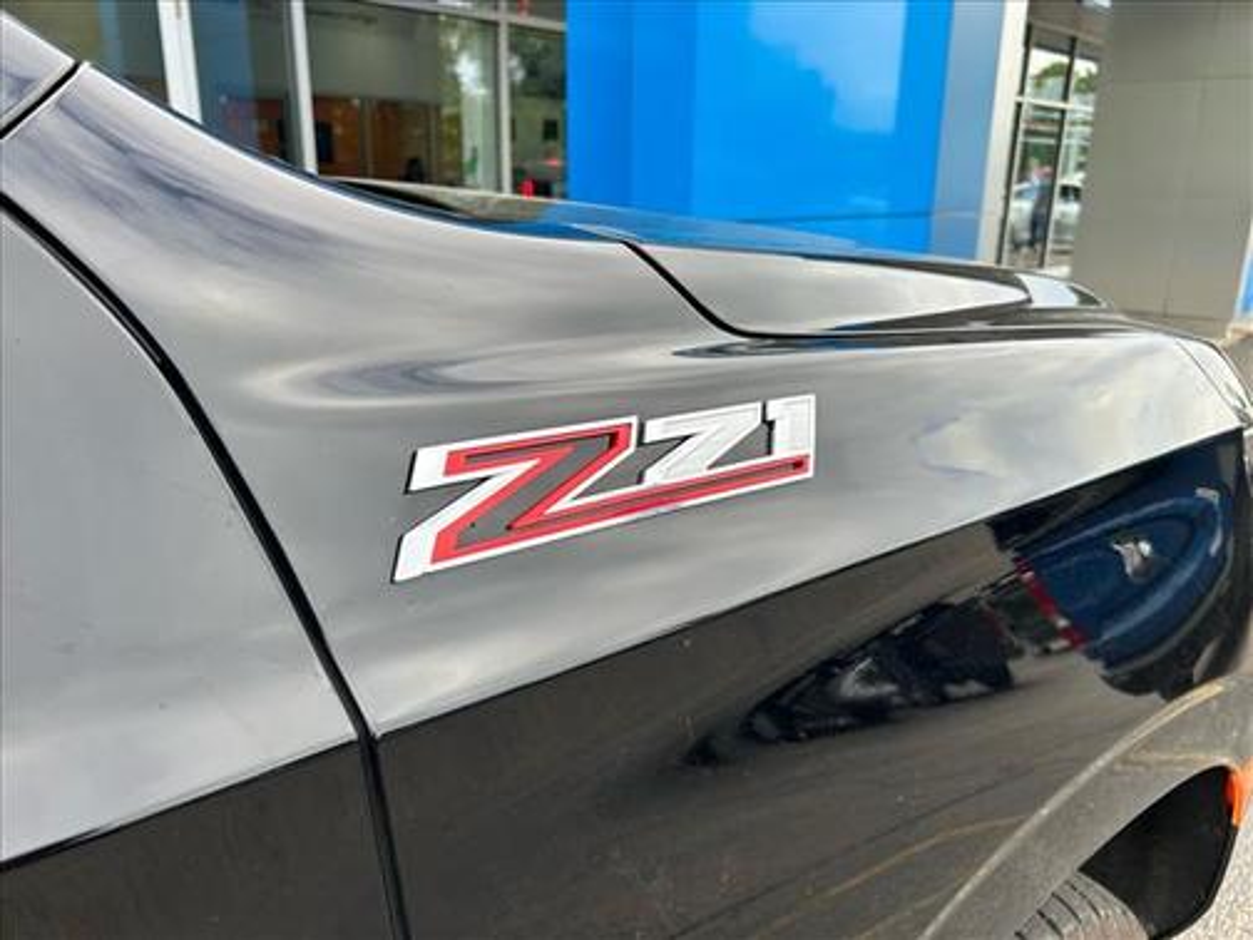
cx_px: 626
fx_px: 941
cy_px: 470
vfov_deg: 53.1
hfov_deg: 67.3
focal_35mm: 26
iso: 50
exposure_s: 1/466
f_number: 1.5
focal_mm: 5.7
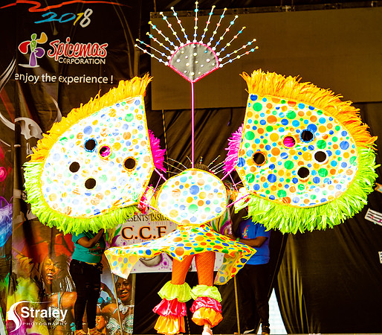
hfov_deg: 10.0
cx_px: 179
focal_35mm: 186
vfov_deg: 8.8
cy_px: 196
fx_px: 2183
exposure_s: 1/200
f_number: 5.6
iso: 160
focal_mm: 130
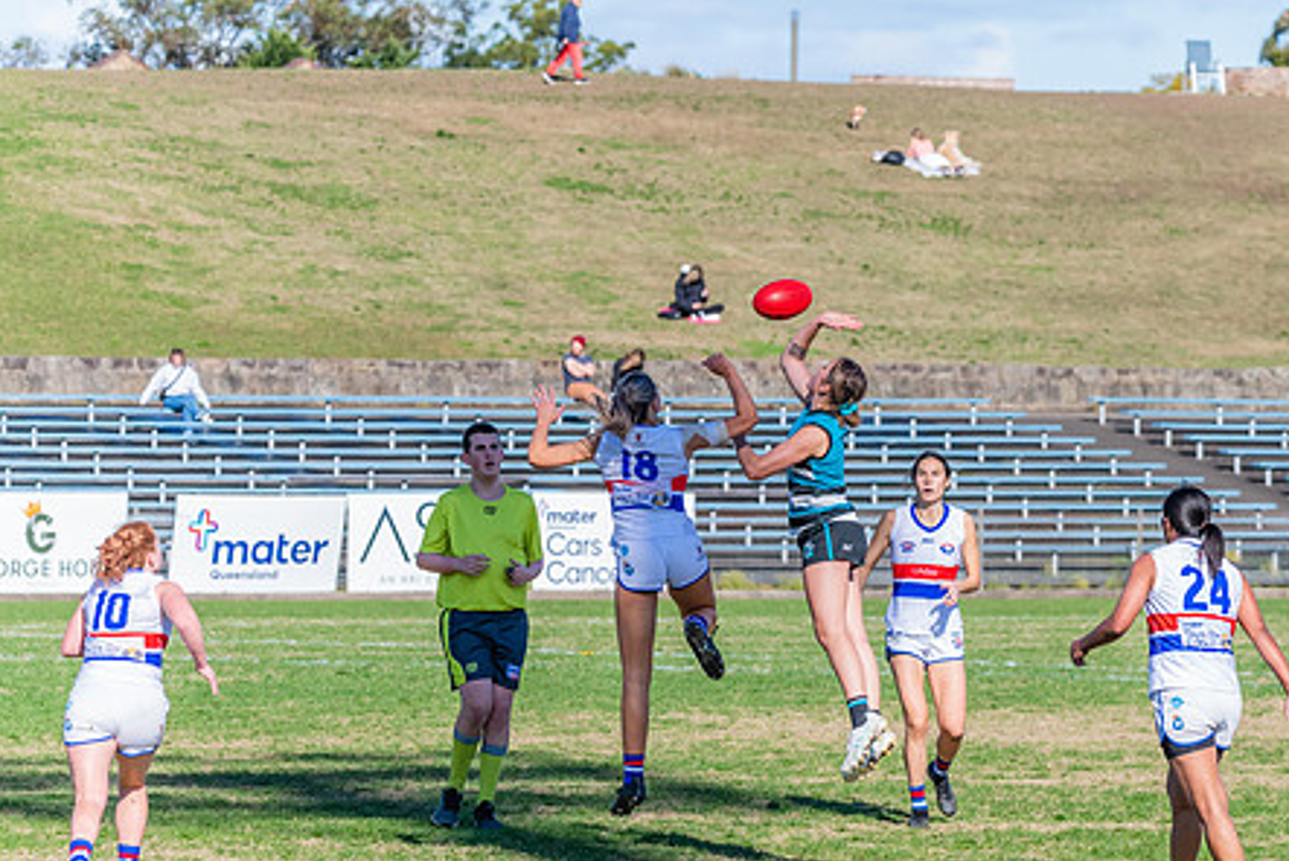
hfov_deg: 6.9
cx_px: 836
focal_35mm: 298
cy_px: 562
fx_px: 10677
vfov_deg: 4.6
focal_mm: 220
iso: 800
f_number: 10
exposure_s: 1/1600
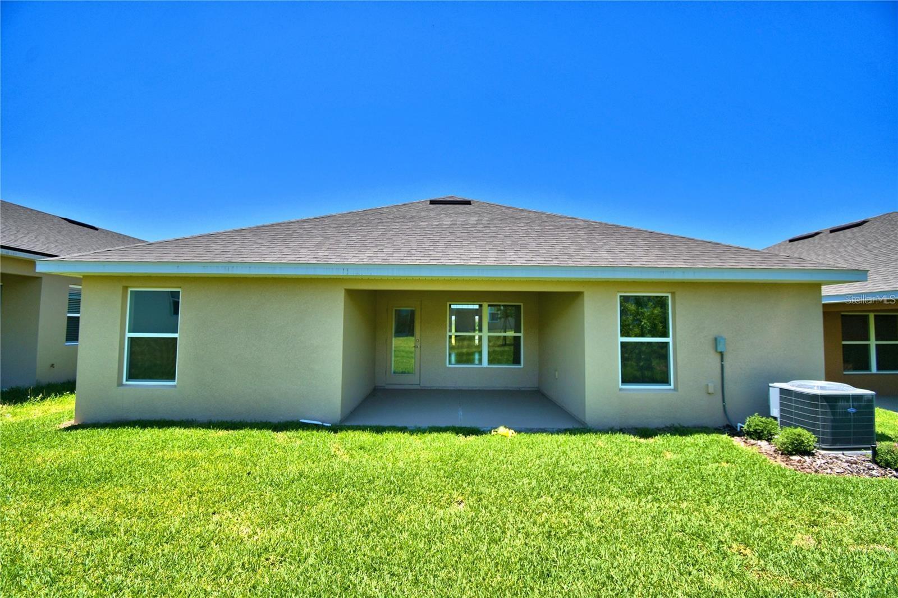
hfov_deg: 100.4
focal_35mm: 15
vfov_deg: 77.3
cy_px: 299
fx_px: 374
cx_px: 449
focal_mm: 10
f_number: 4.5
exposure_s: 1/1000
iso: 100
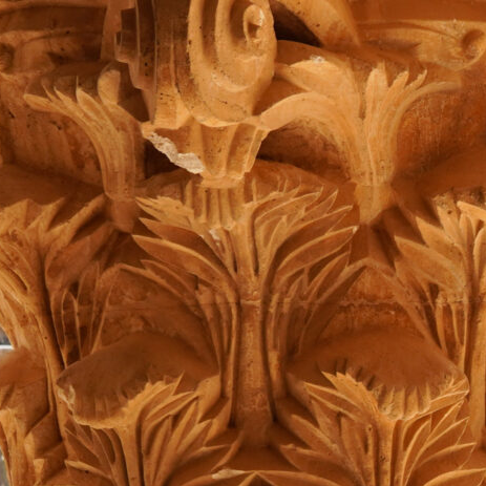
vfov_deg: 10.3
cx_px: 816
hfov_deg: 9.9
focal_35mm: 169
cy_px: 417
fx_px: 2684
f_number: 6.3
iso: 100
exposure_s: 1/160
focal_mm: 24
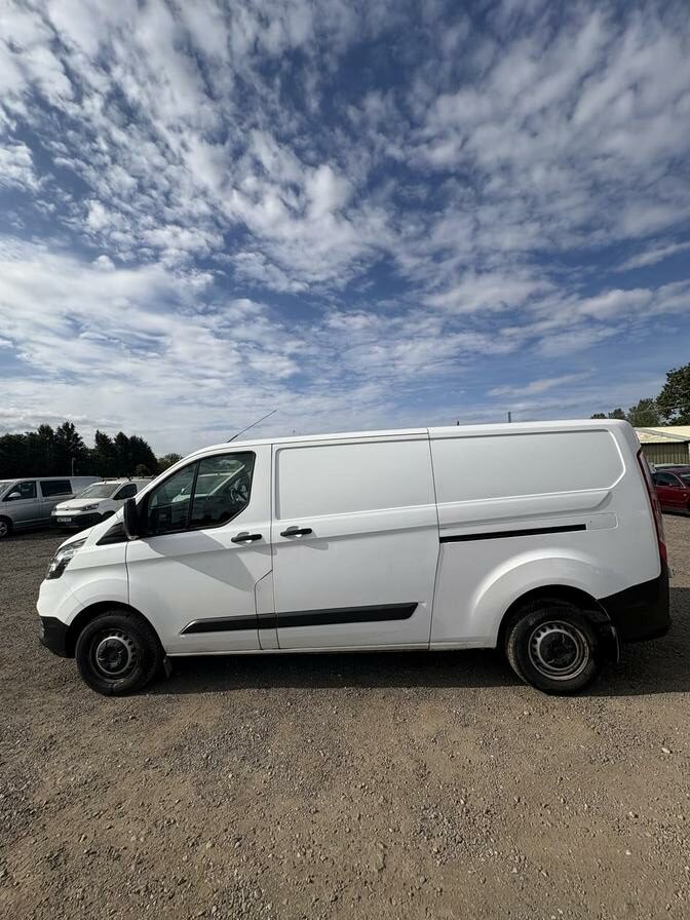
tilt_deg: +3.6
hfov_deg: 85.7
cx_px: 345
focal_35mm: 14
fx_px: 372
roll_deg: +3.6
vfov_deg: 102.1
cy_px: 460
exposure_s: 1/4132
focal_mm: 2.22
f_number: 2.2
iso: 50
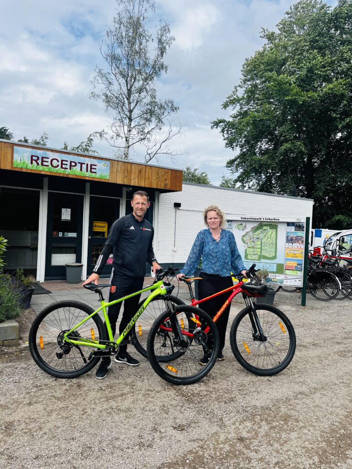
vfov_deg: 67.3
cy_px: 234
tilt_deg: -1.6
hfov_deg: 53.1
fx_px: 353
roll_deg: -2.2
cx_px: 176
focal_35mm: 26
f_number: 1.6
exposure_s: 1/2309
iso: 50
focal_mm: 5.1
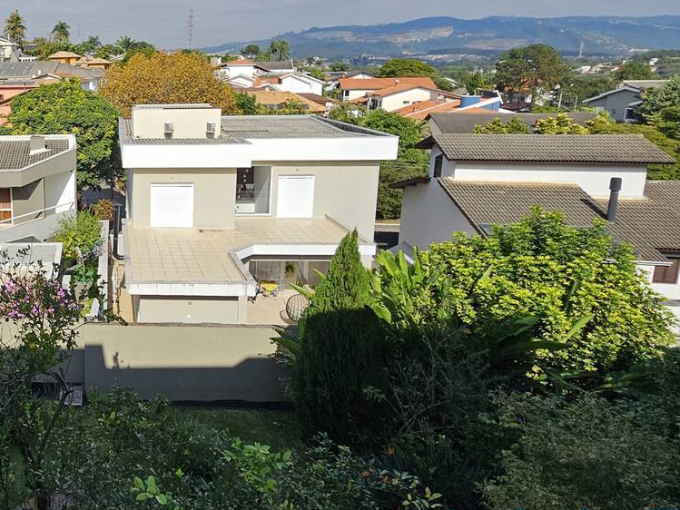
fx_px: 491
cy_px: 164
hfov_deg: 59.6
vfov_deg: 53.7
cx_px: 75
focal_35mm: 25
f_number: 2.2
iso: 50
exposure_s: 1/2510
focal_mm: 2.2
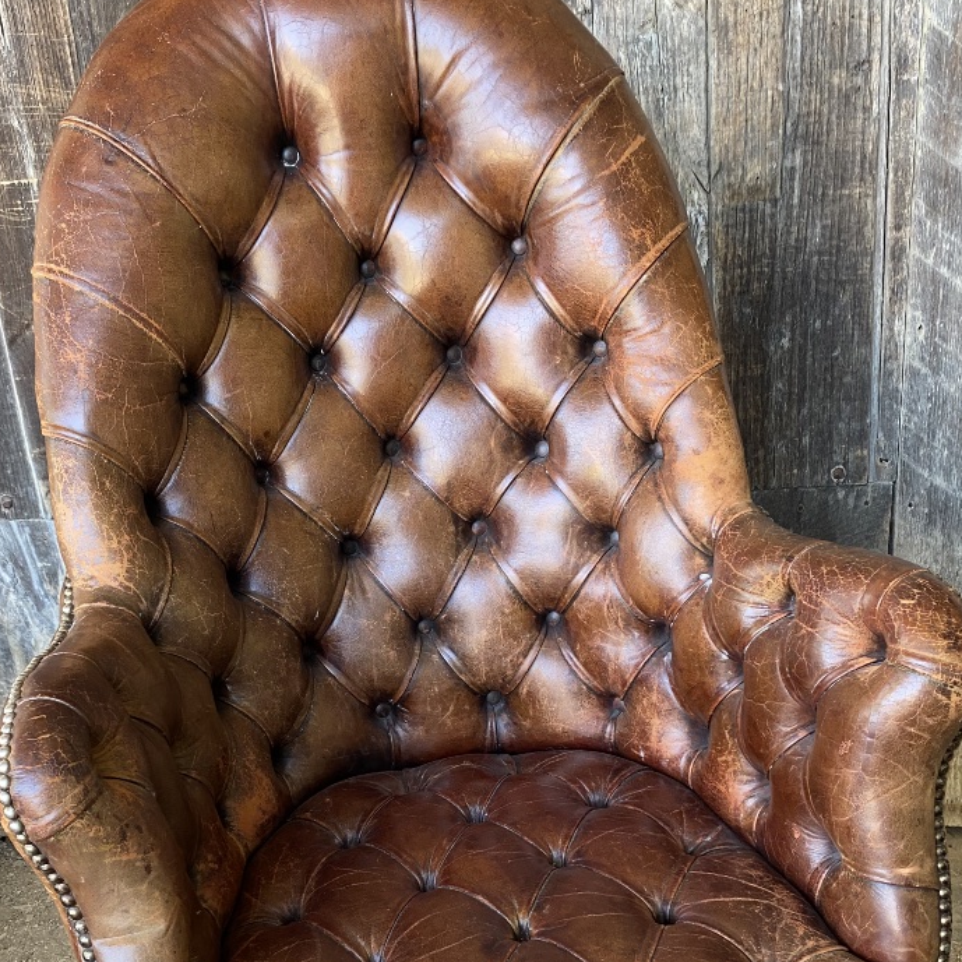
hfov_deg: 41.8
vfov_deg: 40.4
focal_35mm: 40
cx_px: 459
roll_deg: +4.2
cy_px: 747
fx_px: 1258
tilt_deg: -23.1
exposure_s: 1/76
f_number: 1.8
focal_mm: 4.25
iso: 125
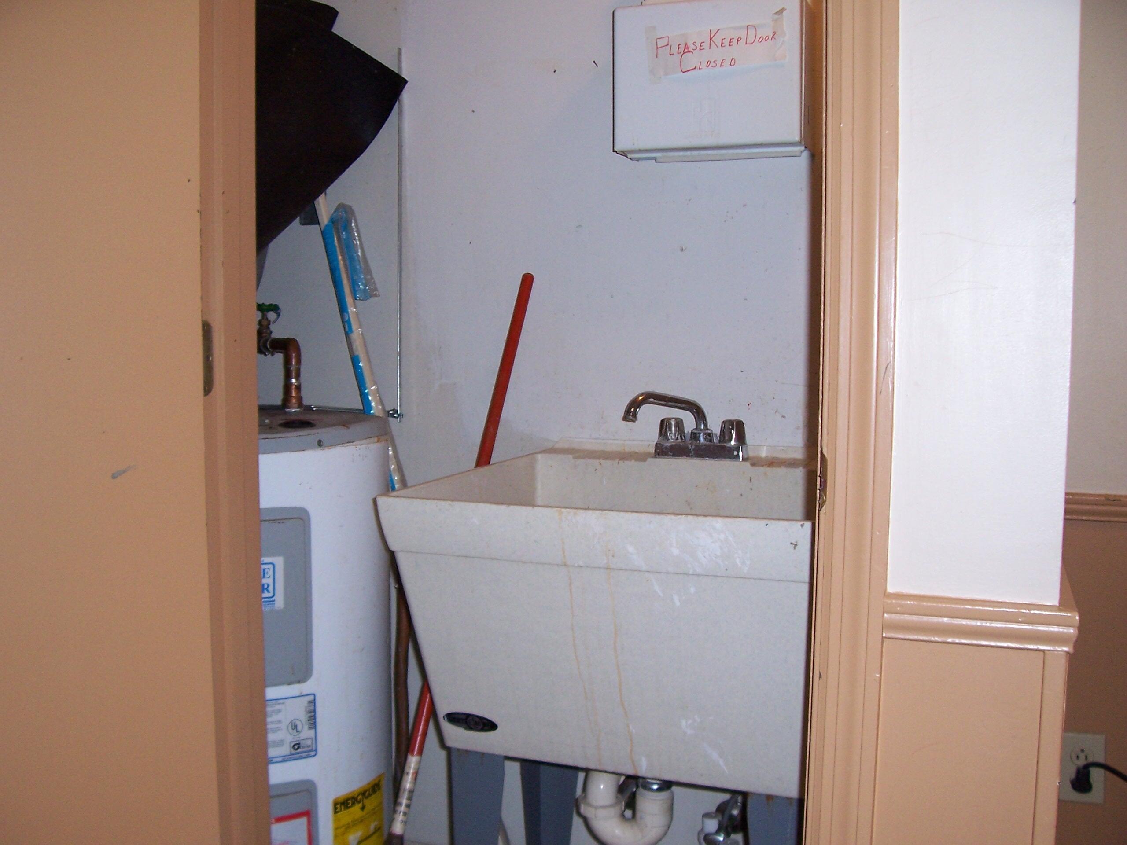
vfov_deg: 41.8
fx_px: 1107
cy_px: 422
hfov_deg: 54.0
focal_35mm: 34
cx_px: 564
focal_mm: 5.6
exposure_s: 1/60
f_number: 2.7
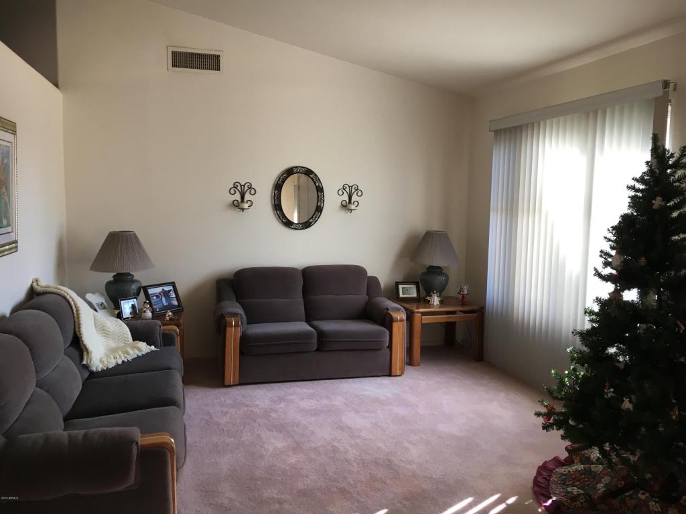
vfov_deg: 48.2
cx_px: 343
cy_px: 257
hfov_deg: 61.7
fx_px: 575
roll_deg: -0.1
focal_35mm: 29
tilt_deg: -6.4
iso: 25
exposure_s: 1/40
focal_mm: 4.15
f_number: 2.2
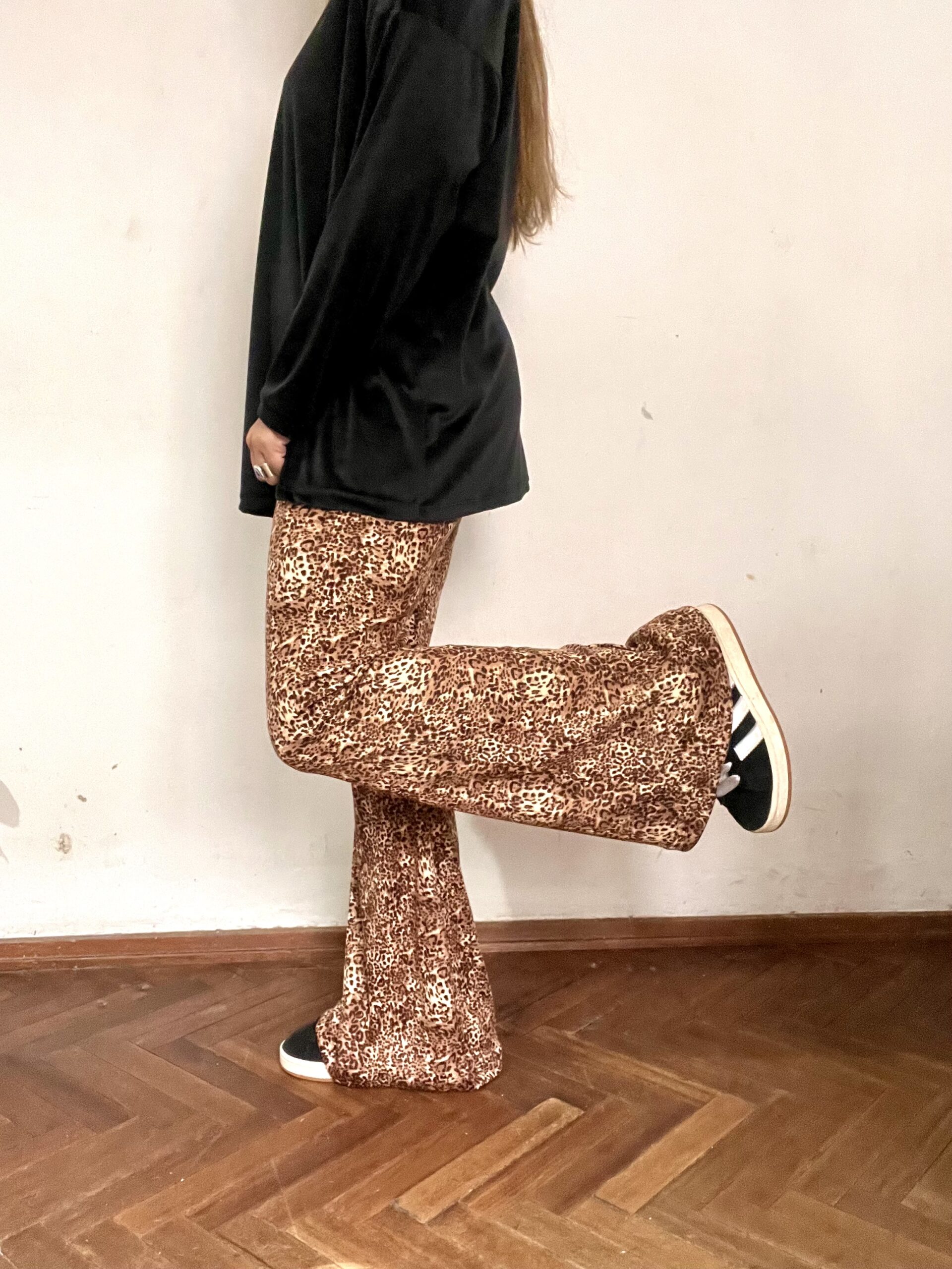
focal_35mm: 30
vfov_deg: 60.0
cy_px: 634
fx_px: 1100
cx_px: 476
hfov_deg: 46.8
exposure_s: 1/38
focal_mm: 2.71
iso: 400
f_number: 2.2
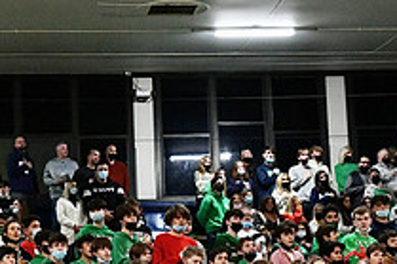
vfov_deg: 9.7
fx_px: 1532
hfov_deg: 14.7
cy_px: 307
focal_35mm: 139
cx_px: 91
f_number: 4
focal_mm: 50
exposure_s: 1/1000
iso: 16000
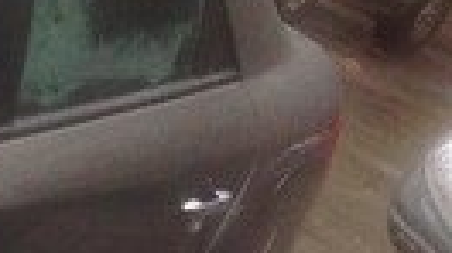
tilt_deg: -19.3
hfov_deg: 10.2
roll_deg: -19.4
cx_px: -675
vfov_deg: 6.7
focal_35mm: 180
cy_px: 197
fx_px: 2156
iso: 50
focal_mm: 4.12
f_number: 2.4
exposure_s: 1/60
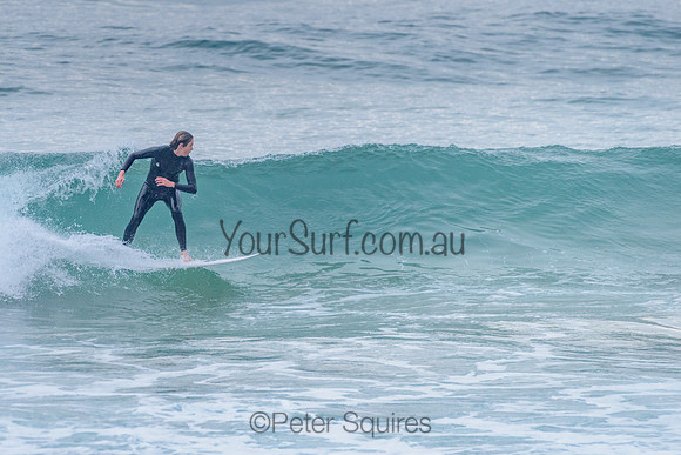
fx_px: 11595
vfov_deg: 2.2
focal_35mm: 613
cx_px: 267
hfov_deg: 3.4
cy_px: 197
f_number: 5.6
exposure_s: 1/2000
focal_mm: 500
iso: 1600
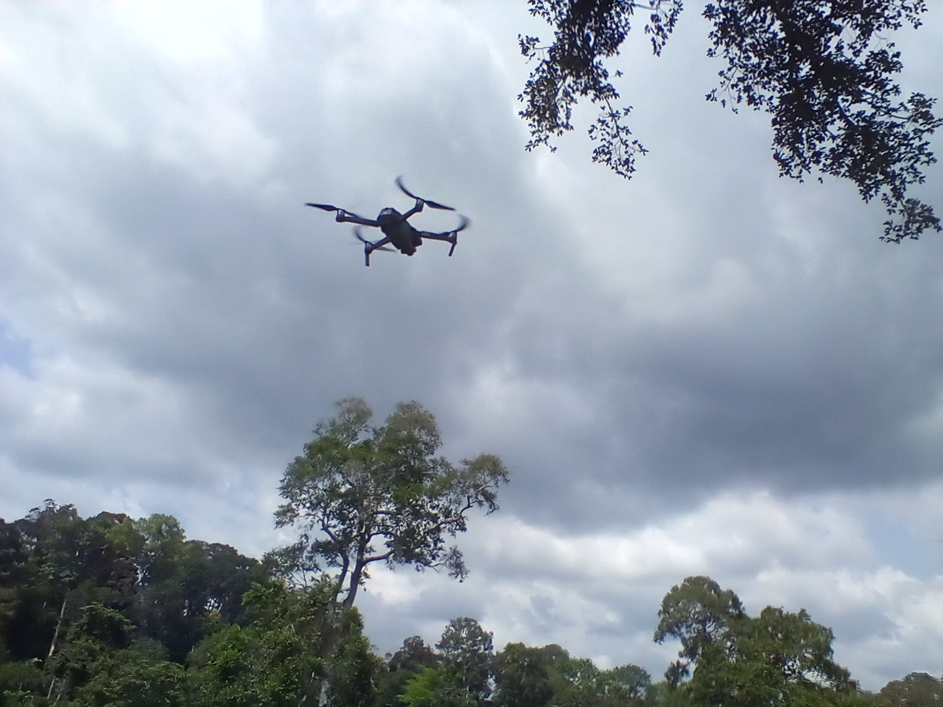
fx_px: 844
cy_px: 354
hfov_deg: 58.4
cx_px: 472
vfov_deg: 45.4
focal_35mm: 31
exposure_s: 1/6211
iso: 103
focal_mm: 2.38
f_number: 2.4
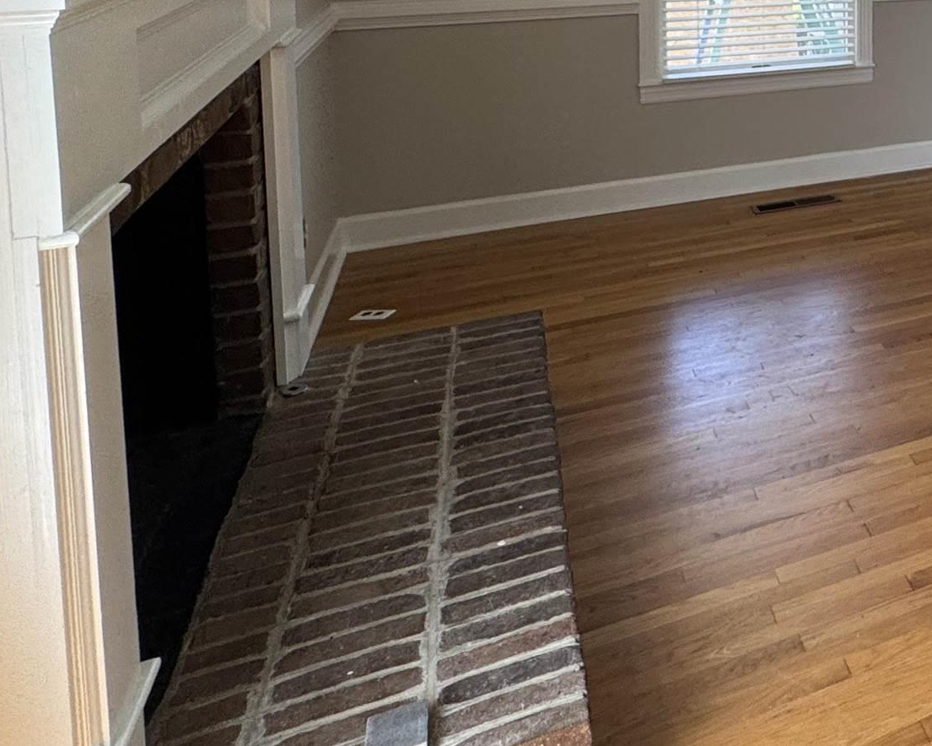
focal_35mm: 38
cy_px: -46
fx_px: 1048
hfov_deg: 35.3
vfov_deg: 34.5
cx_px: 1172
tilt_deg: -5.6
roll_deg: -1.1
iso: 80
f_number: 2.2
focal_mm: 2.22
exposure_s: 1/120
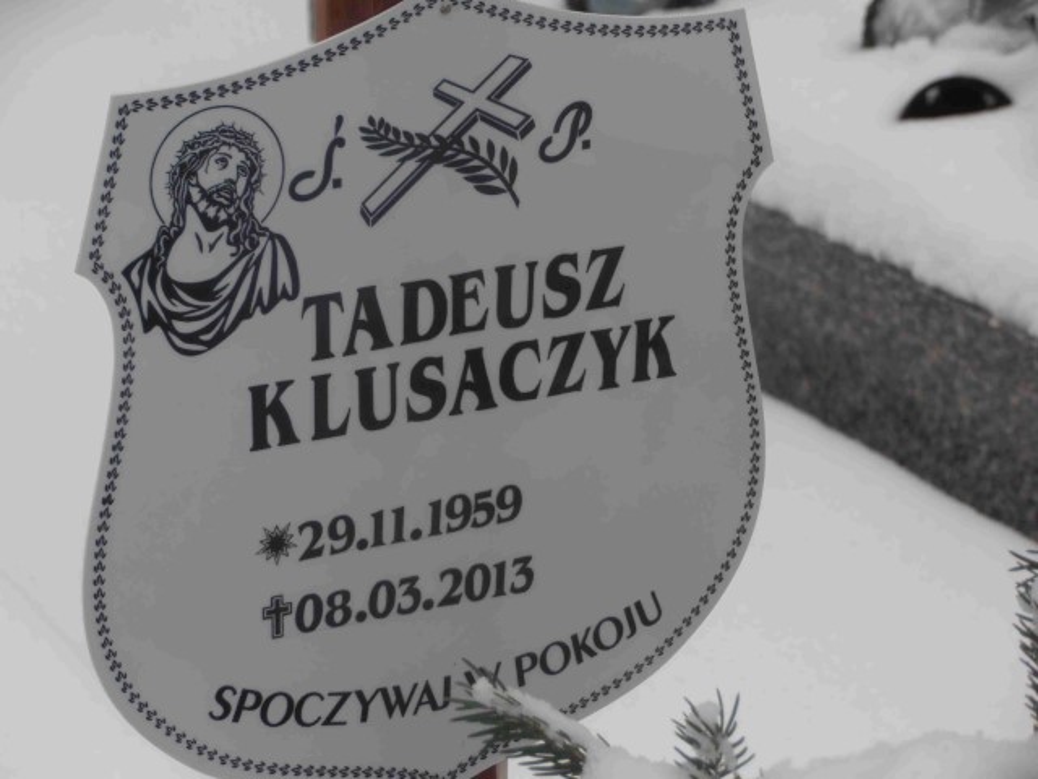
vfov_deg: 10.7
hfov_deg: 14.3
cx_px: 519
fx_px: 4138
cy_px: 390
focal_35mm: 138
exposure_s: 1/500
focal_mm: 24.39
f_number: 5.8
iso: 80
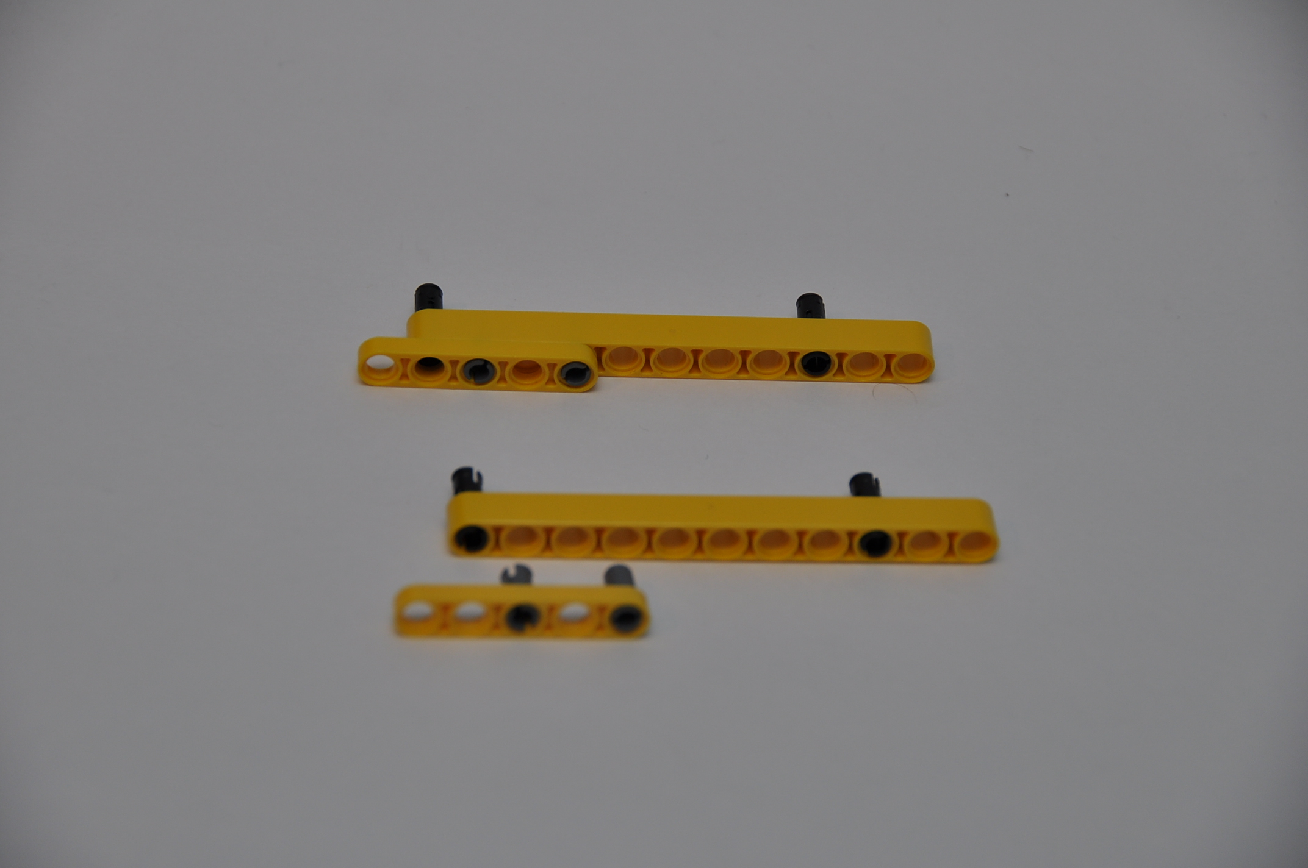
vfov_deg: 9.6
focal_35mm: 142
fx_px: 5171
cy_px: 434
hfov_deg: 14.4
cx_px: 654
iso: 200
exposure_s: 1/60
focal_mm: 95
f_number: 5.3
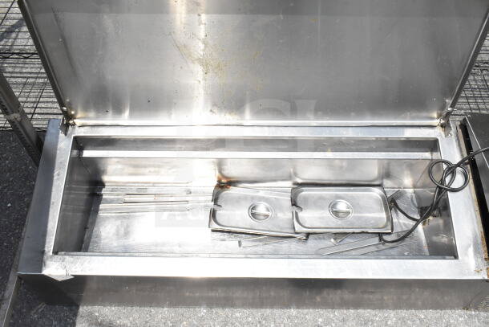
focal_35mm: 33
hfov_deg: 57.2
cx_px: 244
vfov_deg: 40.0
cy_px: 164
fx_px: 448
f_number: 16
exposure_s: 1/1000
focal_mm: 22
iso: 1600
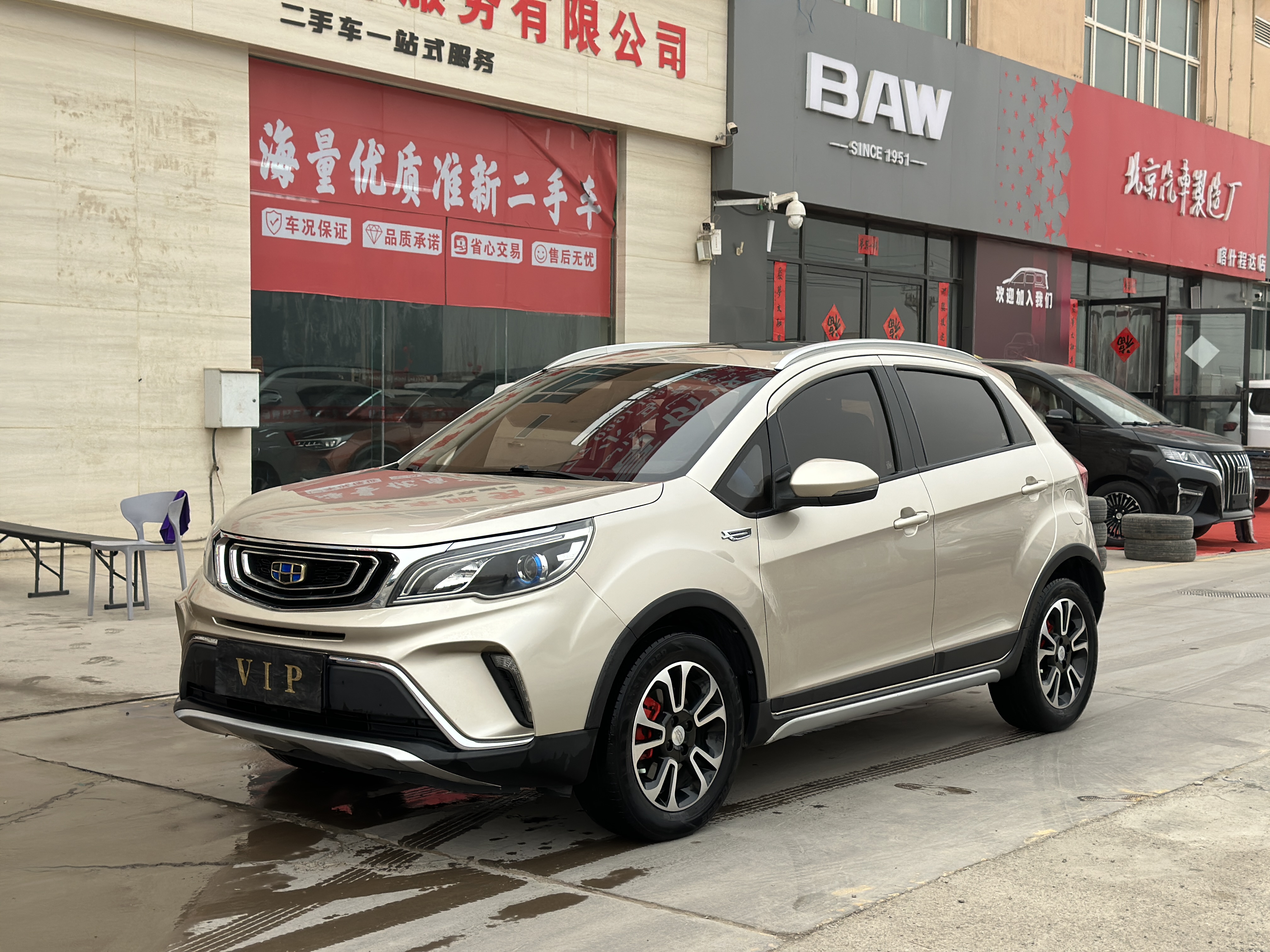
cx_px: 635
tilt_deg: -2.5
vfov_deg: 30.3
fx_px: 1761
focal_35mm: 48
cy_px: 476
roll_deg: -0.9
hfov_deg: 39.7
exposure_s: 1/2809
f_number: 1.78
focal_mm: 6.86
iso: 100
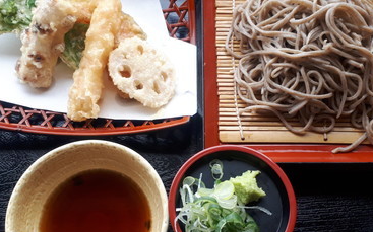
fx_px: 396
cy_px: 141
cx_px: 182
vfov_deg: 32.6
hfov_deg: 50.4
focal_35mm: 39
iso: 80
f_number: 1.9
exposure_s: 1/120
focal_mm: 3.6
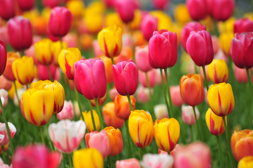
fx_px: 1405
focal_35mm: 200
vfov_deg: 6.9
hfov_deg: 10.3
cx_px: 126
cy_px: 84
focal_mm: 200
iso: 200
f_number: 3.5
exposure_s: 1/1000
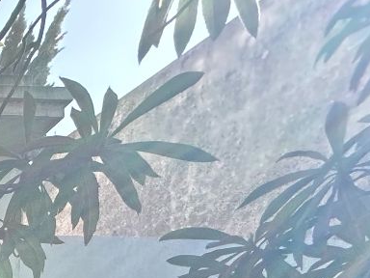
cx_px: -475
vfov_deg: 14.9
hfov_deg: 16.1
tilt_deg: -5.4
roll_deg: +0.9
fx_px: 748
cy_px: 631
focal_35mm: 70
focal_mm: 2.22
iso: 40
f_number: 2.2
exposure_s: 1/206
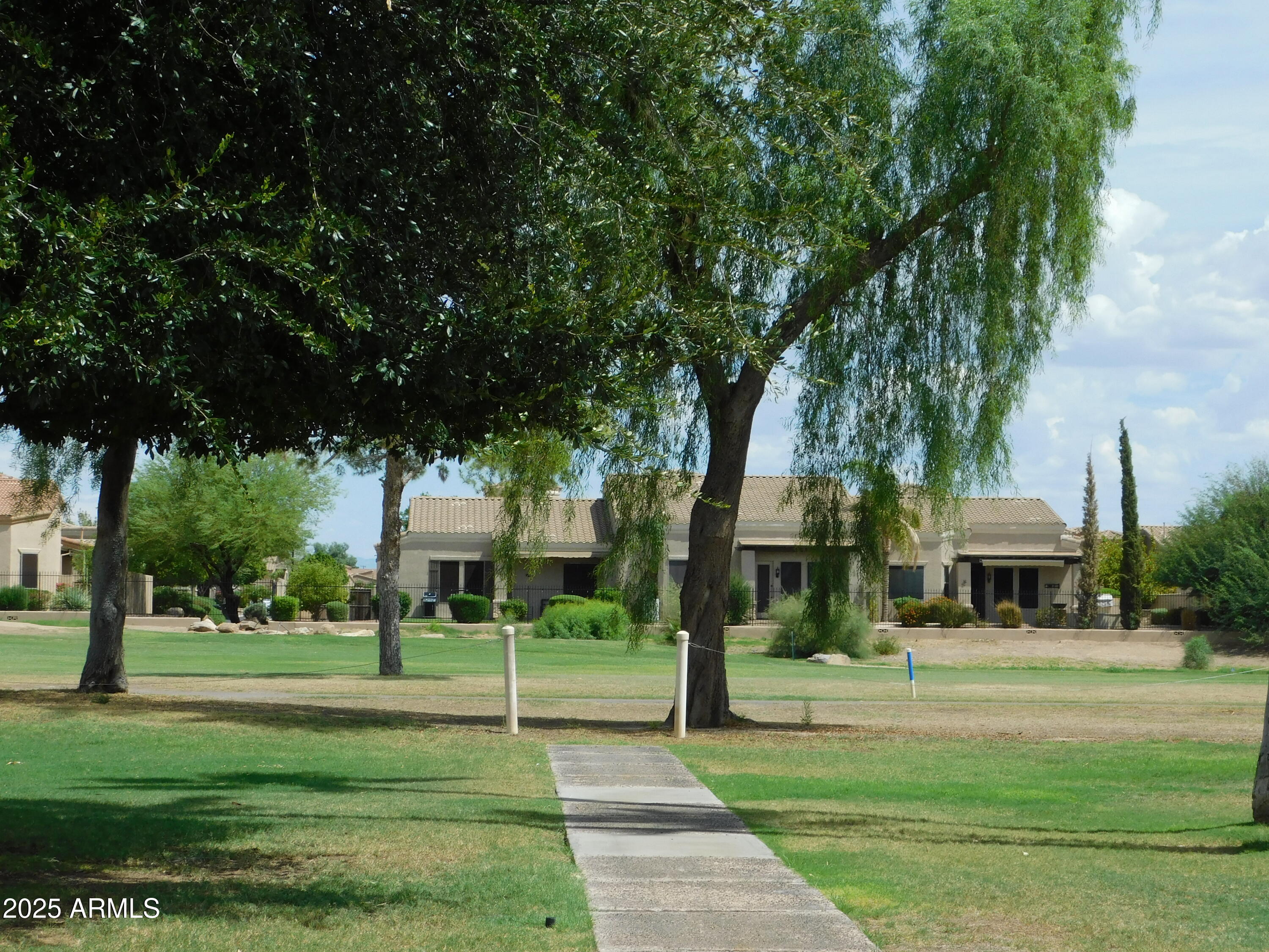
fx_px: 2933
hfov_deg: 24.4
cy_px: 476
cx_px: 634
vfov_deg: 18.4
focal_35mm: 80
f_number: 4.4
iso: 125
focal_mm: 14.2
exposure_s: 1/1000
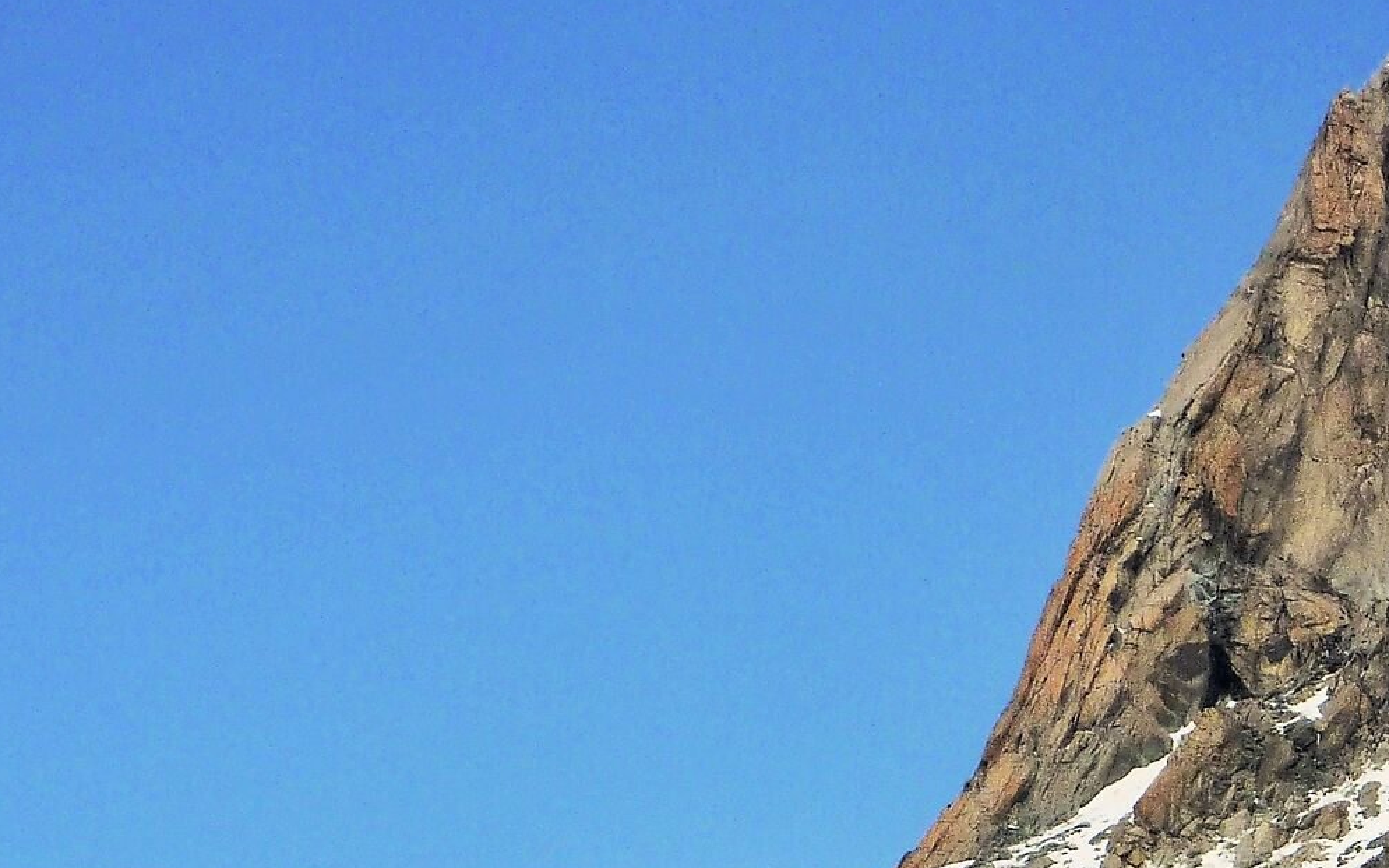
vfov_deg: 7.1
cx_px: 1438
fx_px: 6966
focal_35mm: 184
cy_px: 998
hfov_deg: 11.3
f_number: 5.6
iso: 80
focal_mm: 11.9
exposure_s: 1/640
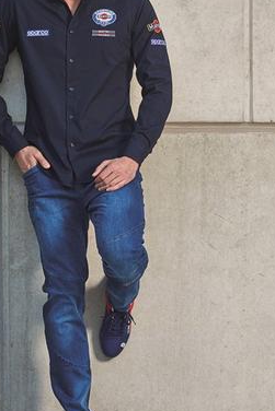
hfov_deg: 4.6
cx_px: 150
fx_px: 3400
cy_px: 155
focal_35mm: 297
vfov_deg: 6.9
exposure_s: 1/250
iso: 200
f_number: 11
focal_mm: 155
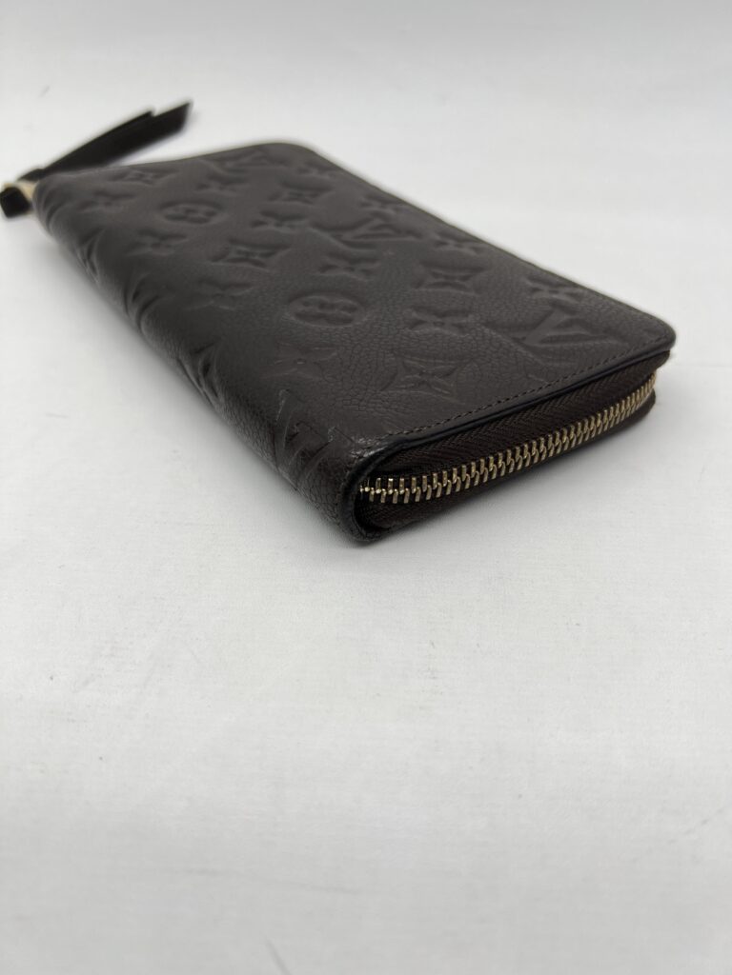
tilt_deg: -39.5
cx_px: 366
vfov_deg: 67.3
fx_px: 733
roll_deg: -1.8
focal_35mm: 26
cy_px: 488
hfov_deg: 53.1
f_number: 1.5
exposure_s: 1/174
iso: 40
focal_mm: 5.7
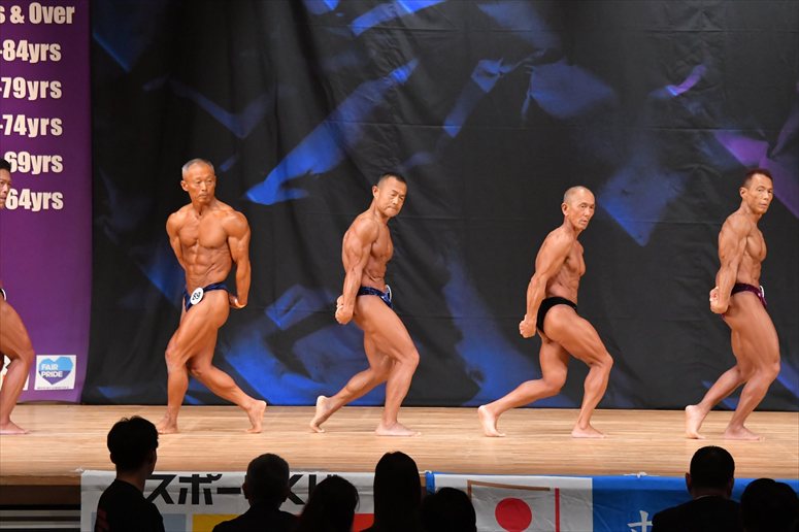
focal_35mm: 183
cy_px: 266
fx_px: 4060
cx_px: 400
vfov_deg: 7.5
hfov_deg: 11.2
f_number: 5.6
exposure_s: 1/400
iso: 6400
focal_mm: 122
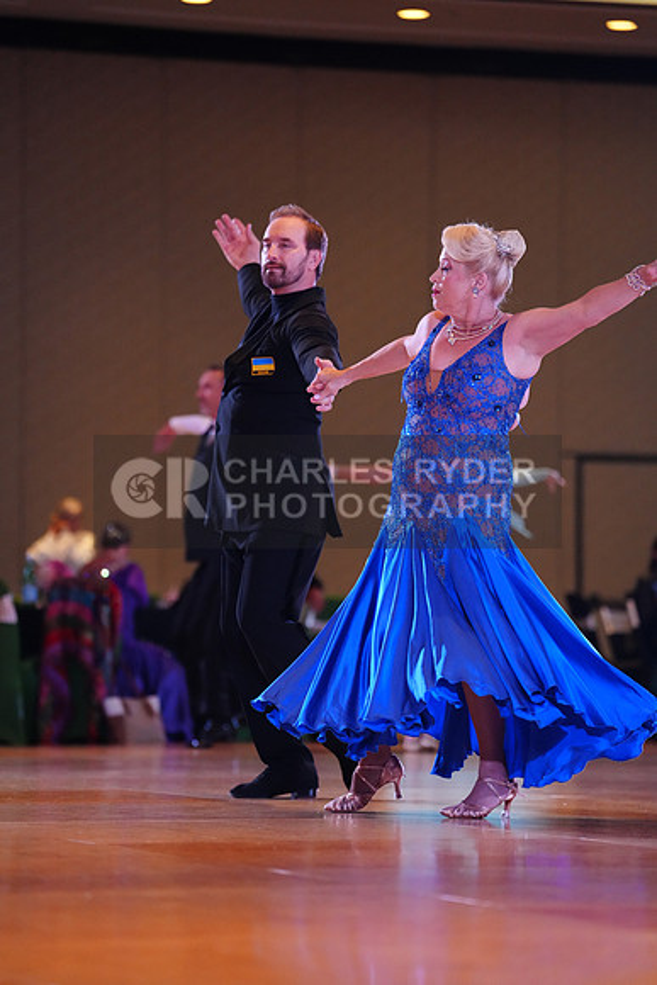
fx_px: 3857
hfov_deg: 9.7
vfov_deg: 14.5
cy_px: 492
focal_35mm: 141
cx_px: 328
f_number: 2.8
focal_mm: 141
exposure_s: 1/500
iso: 5000
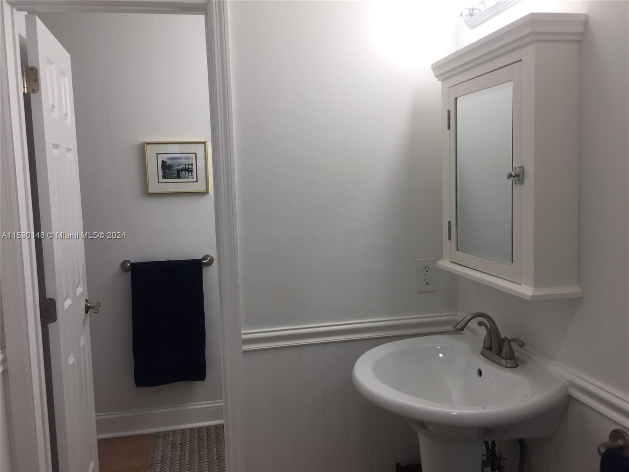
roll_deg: +0.9
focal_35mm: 29
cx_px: 314
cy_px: 236
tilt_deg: -6.4
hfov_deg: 61.7
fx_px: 527
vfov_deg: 48.2
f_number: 2.2
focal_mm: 4.15
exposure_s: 1/60
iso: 32
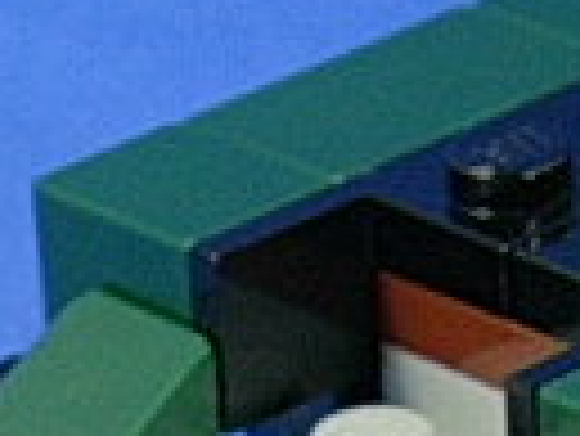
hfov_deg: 5.3
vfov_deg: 4.0
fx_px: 6222
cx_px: 31
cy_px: 800
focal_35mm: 371
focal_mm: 11.3
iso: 70
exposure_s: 1/7.3
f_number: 3.8
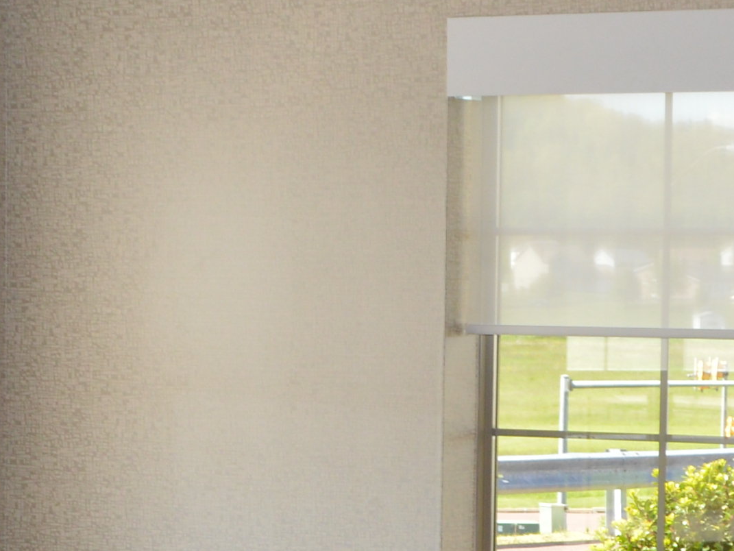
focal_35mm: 178
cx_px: 462
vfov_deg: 8.3
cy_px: 629
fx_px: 3776
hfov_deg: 11.1
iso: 220
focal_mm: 22
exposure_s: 1/125
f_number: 5.6
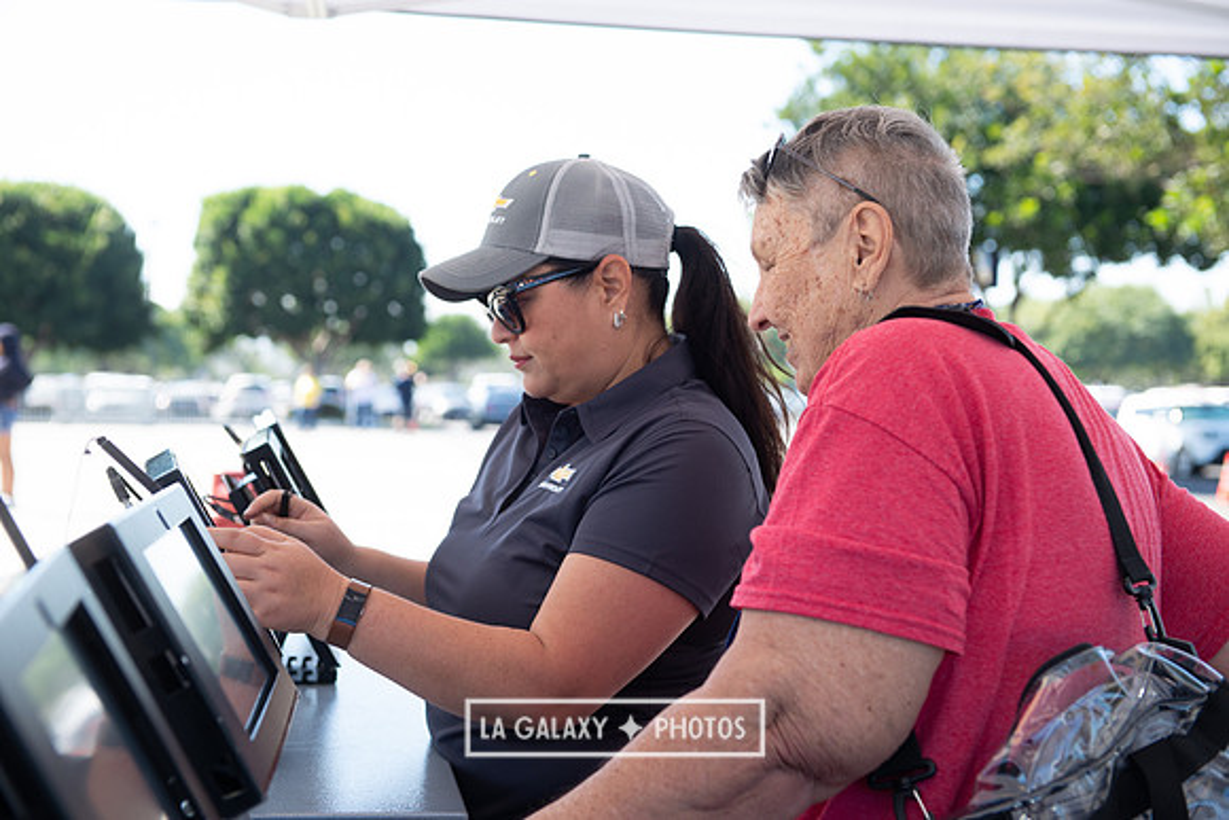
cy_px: 410
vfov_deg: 24.6
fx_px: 1878
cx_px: 614
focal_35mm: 55
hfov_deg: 36.2
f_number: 4
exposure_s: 1/400
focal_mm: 55
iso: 250
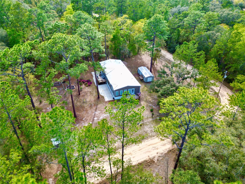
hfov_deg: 71.6
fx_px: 170
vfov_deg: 56.8
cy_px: 92
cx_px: 122
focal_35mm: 24
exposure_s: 1/725
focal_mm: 6.72
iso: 100
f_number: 1.7
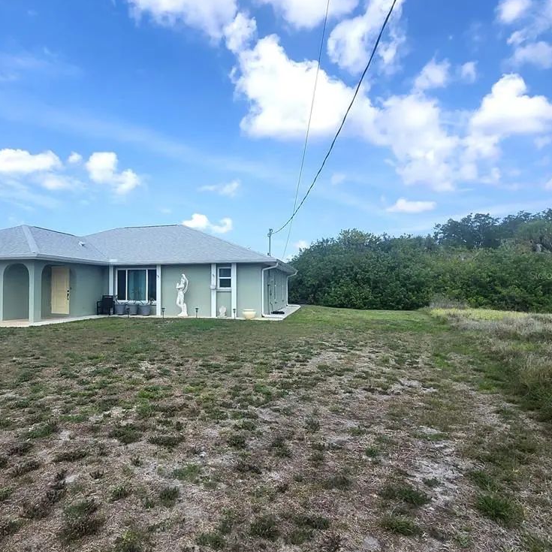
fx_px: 289
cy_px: 275
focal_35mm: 16
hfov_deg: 84.8
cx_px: 191
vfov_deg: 87.4
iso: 40
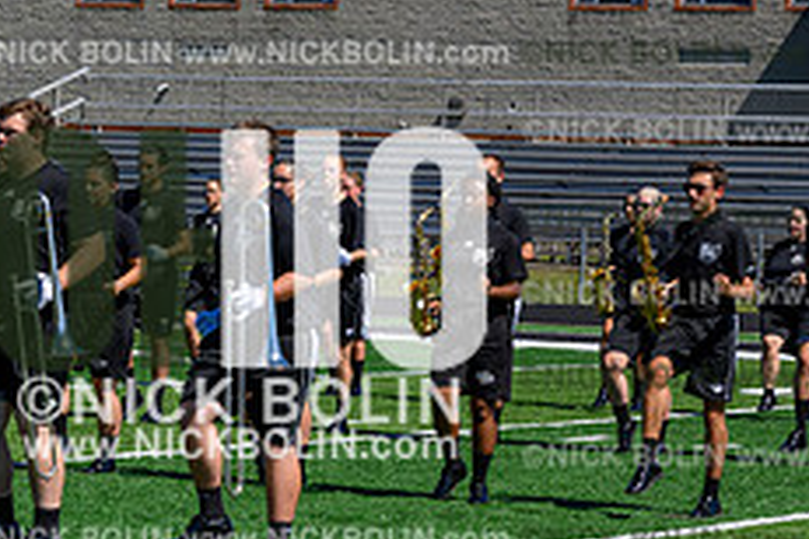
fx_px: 3955
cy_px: 296
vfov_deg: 7.8
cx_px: 238
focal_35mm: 176
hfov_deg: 11.7
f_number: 8
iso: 160
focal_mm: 70
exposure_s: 1/640
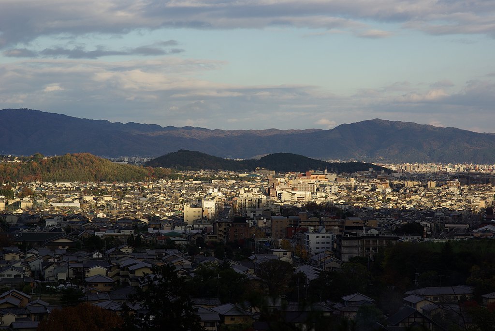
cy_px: 166
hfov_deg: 19.4
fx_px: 1445
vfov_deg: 13.1
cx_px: 248
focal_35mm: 105
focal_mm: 70
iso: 100
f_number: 6.3
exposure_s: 1/400
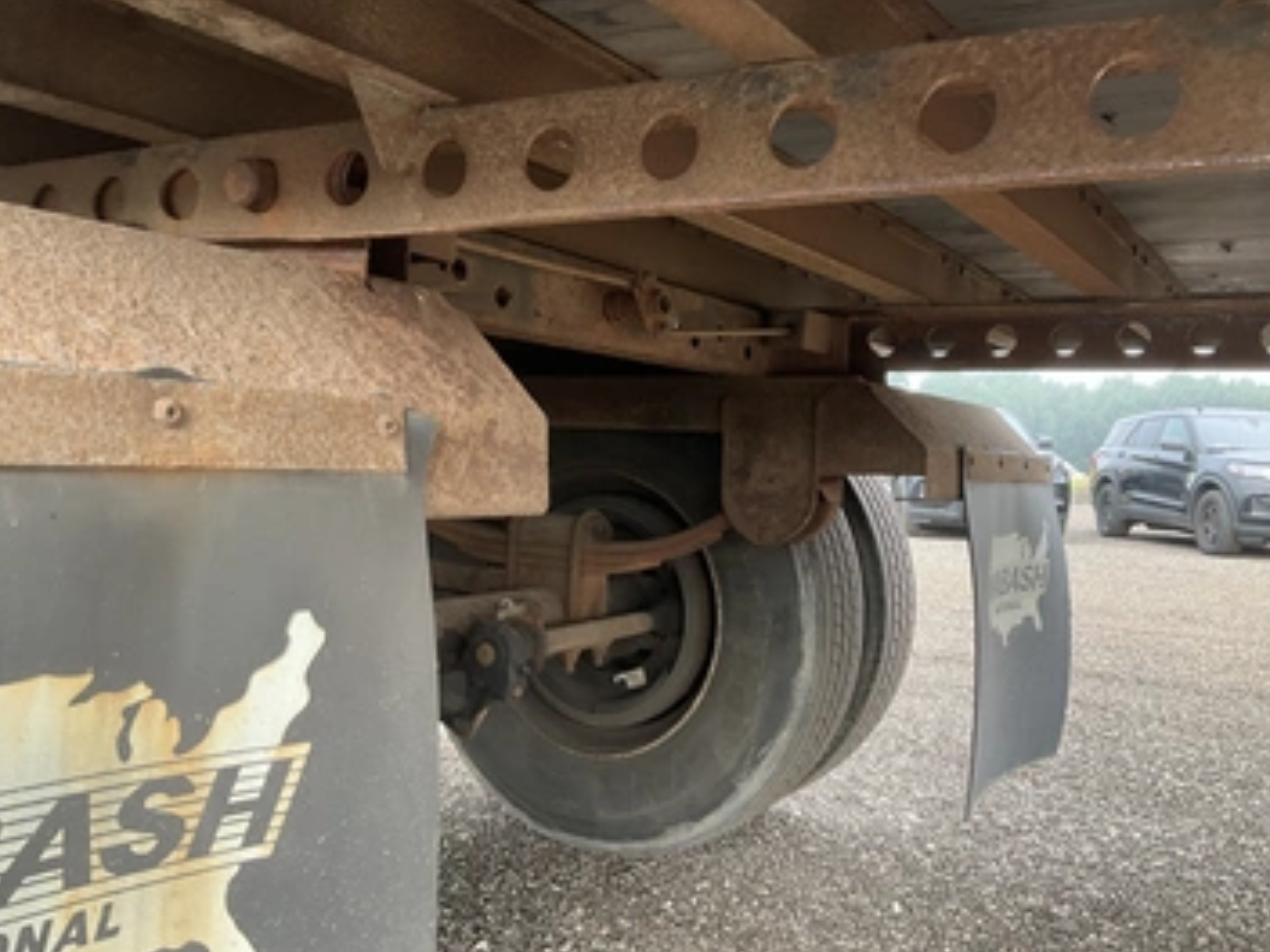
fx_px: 1211
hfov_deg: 55.2
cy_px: 476
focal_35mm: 33
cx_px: 700
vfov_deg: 42.9
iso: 32
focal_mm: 3
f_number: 1.8
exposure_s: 1/122
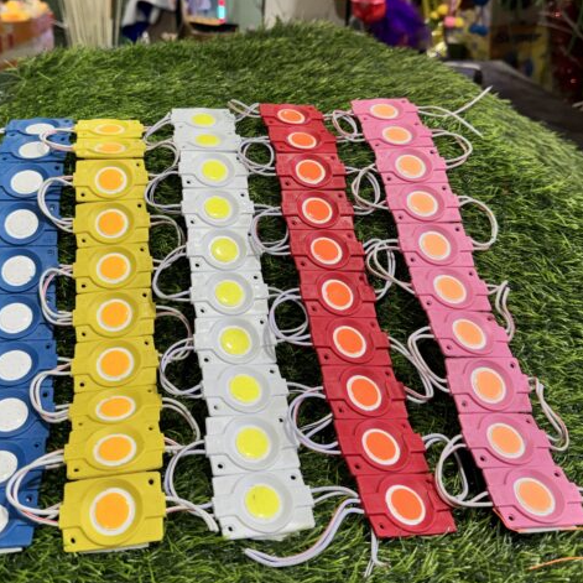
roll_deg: -1.2
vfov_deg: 45.4
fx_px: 686
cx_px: 250
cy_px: 196
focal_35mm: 36
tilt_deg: -21.1
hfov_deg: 45.9
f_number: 1.78
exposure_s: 1/100
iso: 100
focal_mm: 6.76
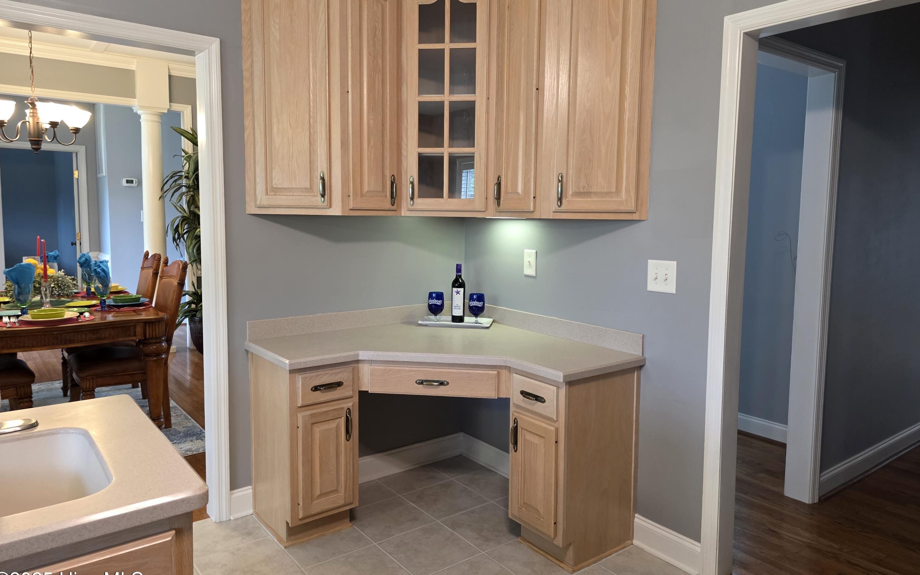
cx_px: 464
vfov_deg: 49.2
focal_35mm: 25
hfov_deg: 72.6
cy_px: 258
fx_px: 627
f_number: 1.7
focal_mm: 6.3
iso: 500
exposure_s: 1/120
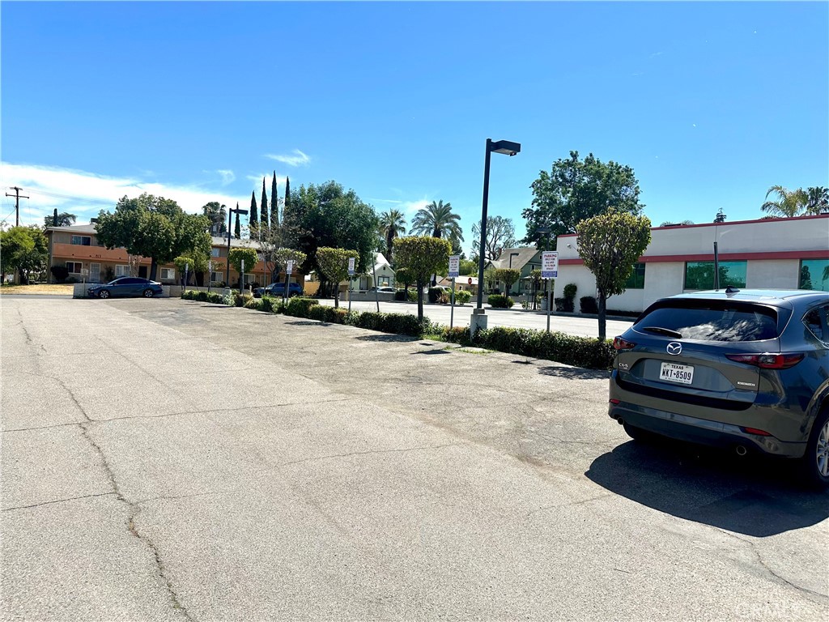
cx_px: 414
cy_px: 311
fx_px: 575
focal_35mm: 24
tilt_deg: -1.7
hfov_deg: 71.6
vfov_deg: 56.8
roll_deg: -4.0
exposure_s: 1/5525
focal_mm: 6.86
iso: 80
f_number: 1.78
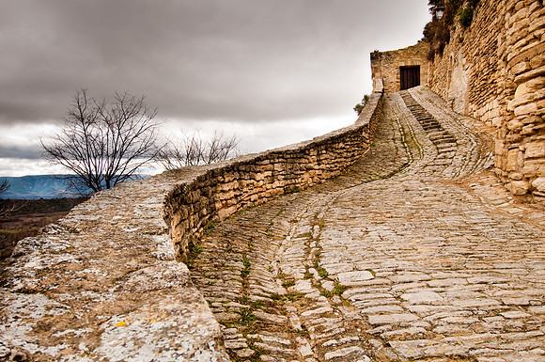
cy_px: 181
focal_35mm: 27
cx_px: 272
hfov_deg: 67.5
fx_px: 408
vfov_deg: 47.8
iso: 200
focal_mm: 18
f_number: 8
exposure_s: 1/250
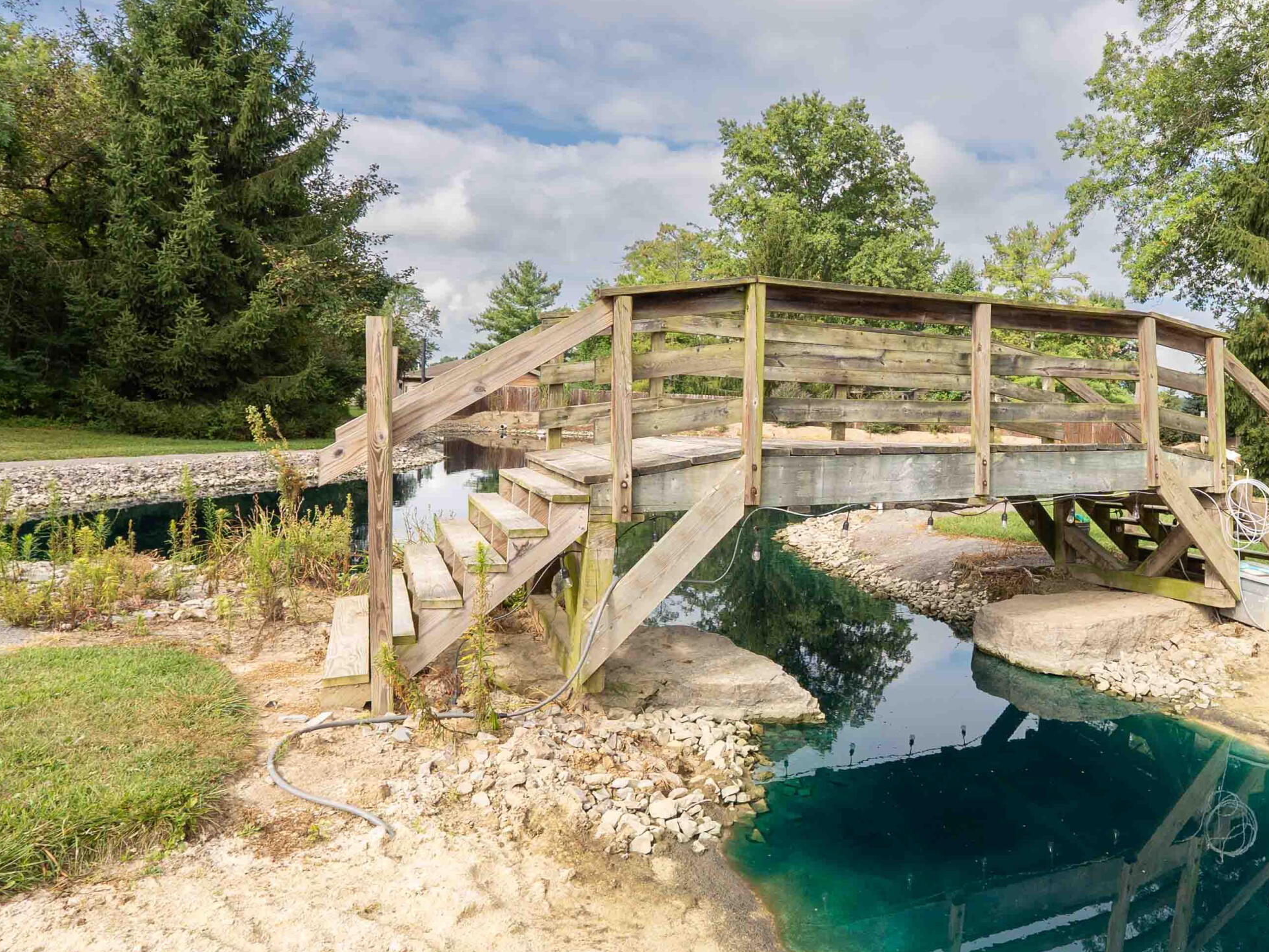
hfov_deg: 72.4
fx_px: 806
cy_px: 478
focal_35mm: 22
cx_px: 912
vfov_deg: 61.1
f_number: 4.5
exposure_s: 1/400
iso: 100
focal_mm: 10
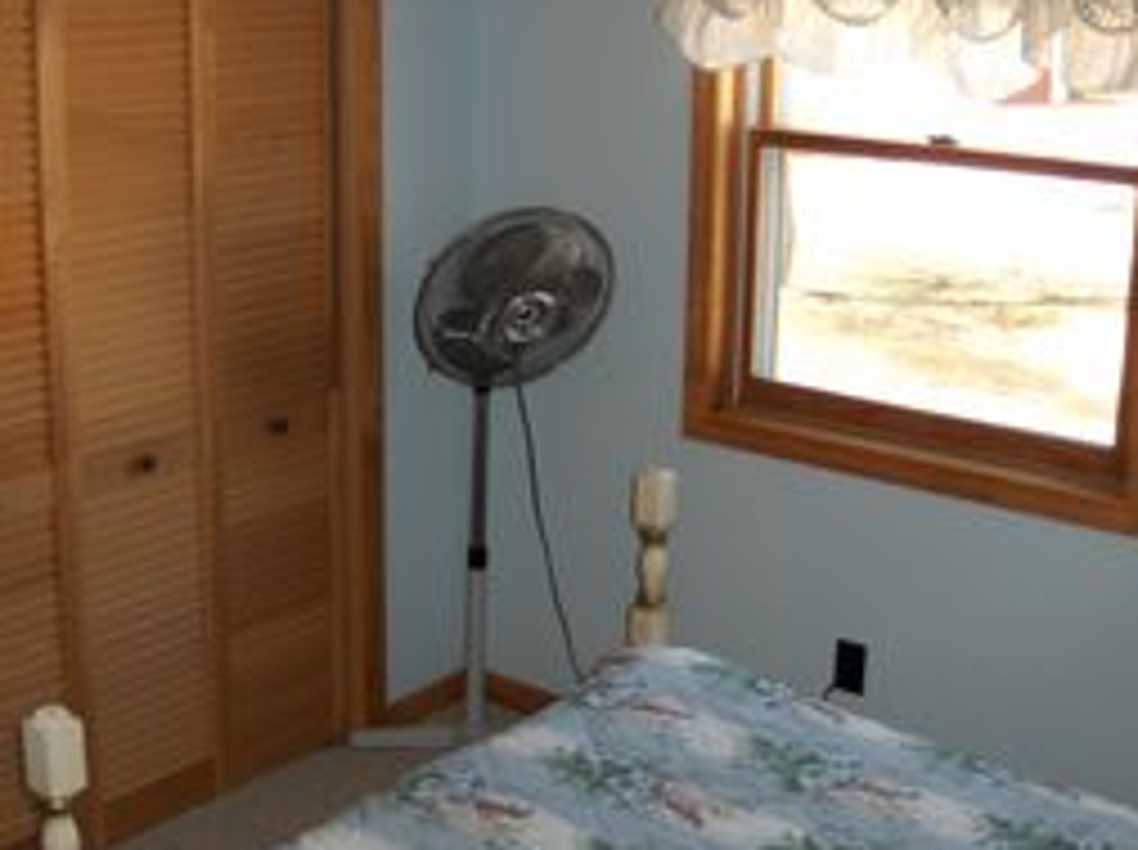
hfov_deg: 37.2
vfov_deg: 28.5
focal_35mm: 51
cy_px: 360
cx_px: 396
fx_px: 1674
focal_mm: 7.5
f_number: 2.8
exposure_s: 1/60
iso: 146
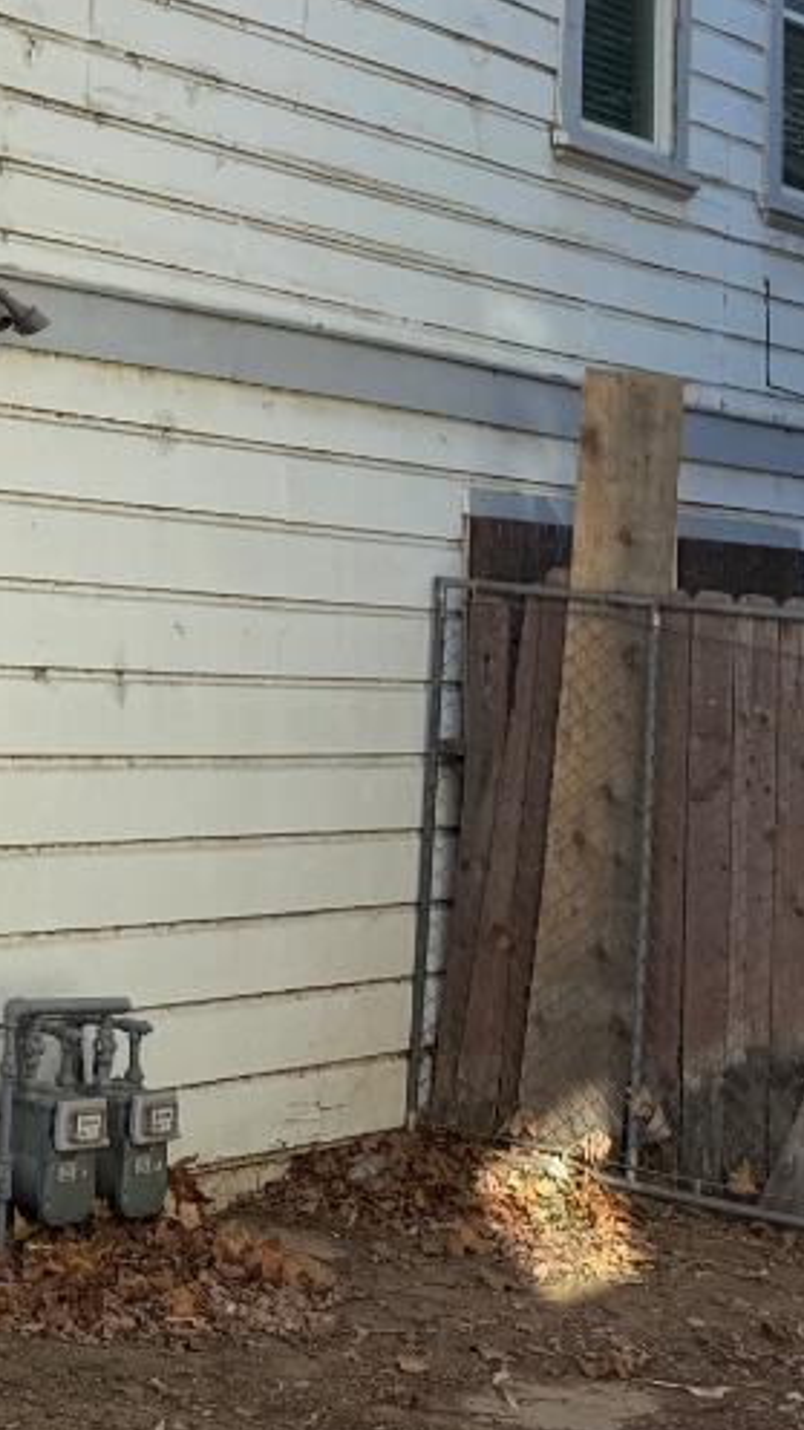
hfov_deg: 14.3
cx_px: -389
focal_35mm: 79
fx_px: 2994
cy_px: -137
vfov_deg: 25.0
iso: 80
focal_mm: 6.76
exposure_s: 1/1337
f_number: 1.78
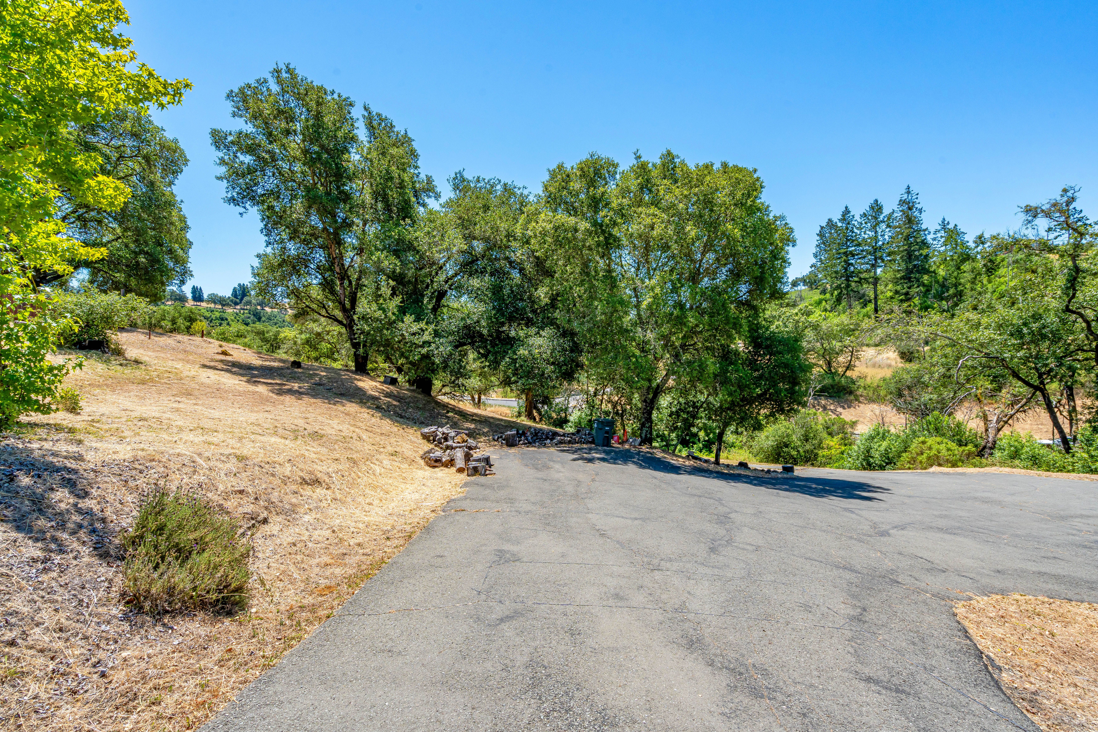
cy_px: 366
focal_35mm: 16
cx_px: 549
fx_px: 488
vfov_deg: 73.7
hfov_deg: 96.7
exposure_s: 1/400
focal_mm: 16
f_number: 11
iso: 400
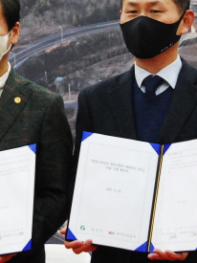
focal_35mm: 147
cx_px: 12
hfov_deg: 10.0
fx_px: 1116
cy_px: 96
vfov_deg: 13.4
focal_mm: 40
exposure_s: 1/125
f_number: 6.3
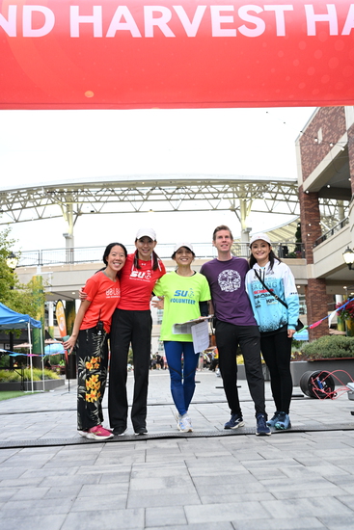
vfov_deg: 46.4
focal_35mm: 42
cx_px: 177
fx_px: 619
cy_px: 265
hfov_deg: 31.9
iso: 3200
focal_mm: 42
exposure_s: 1/400
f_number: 4
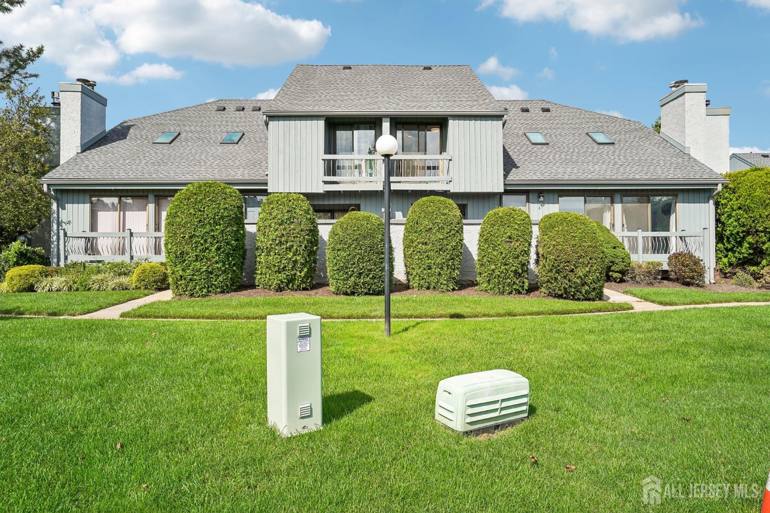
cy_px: 256
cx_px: 385
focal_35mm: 24
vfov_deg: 53.1
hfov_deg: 73.8
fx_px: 513
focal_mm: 24
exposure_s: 1/320
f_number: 8
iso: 100
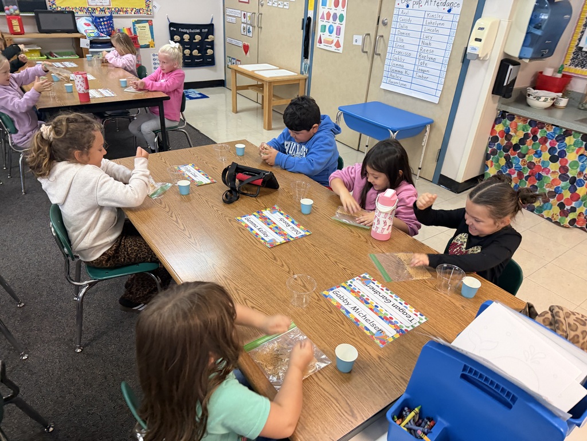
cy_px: 220
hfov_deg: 71.6
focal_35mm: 24
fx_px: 407
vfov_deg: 56.8
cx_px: 294
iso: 320
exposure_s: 1/60
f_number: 1.78
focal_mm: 6.76
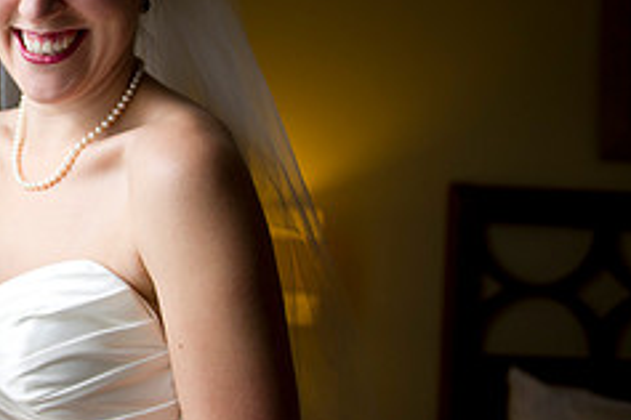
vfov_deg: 19.2
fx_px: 1244
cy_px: 205
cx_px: -83
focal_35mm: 71
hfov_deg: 26.0
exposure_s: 1/1000
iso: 640
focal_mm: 29
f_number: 2.8
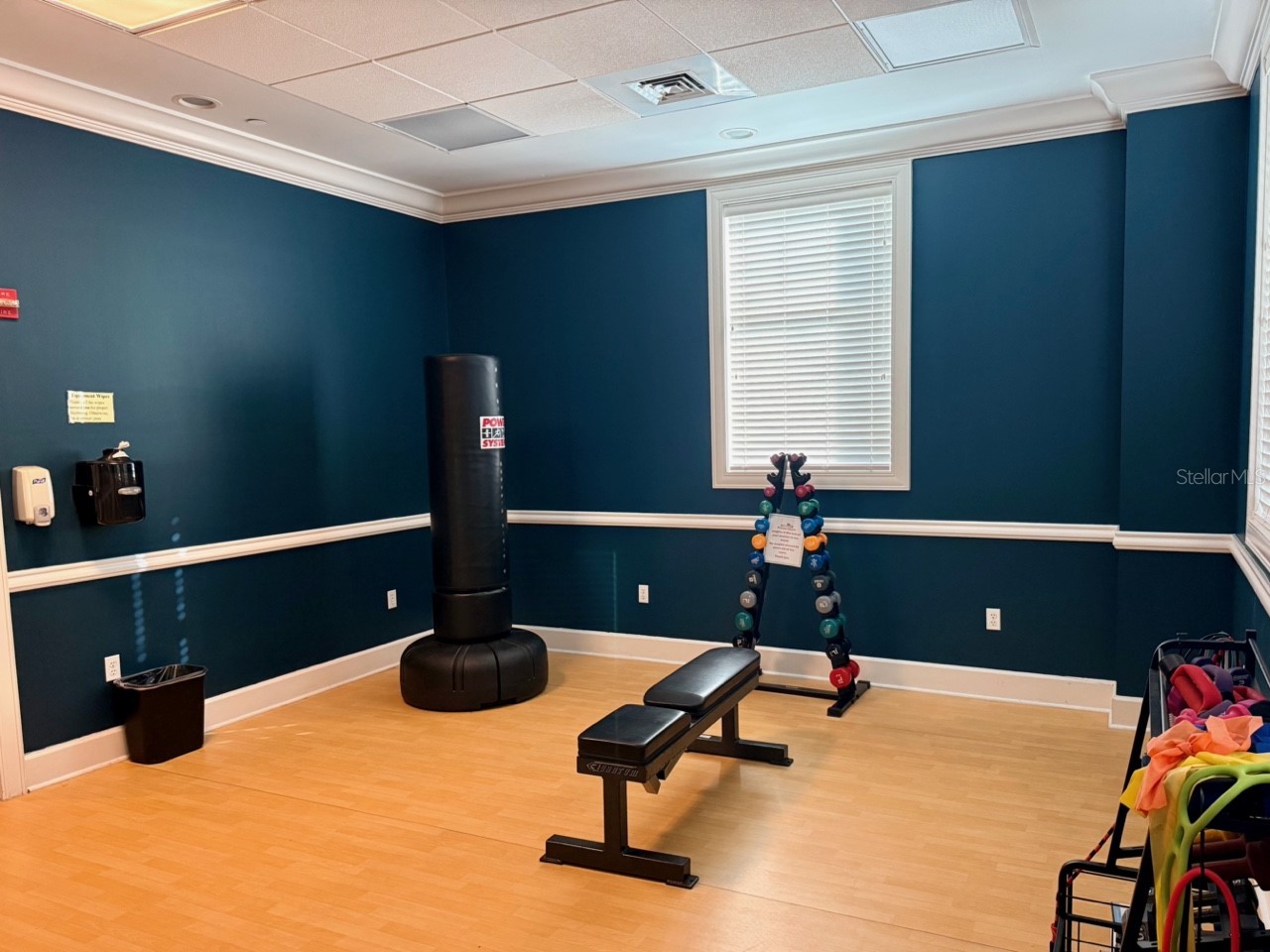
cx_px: 635
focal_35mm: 24
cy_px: 476
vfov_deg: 56.8
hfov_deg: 71.6
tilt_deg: -4.8
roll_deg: +0.5
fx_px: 881
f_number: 1.78
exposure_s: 1/120
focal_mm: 6.76
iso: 400
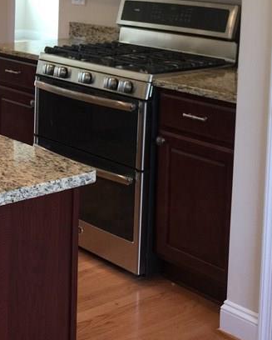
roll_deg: -0.8
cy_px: 33
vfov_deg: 25.9
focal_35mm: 71
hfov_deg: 20.8
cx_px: -8
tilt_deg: -4.7
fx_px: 714
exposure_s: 1/30
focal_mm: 4.15
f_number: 2.2
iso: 40
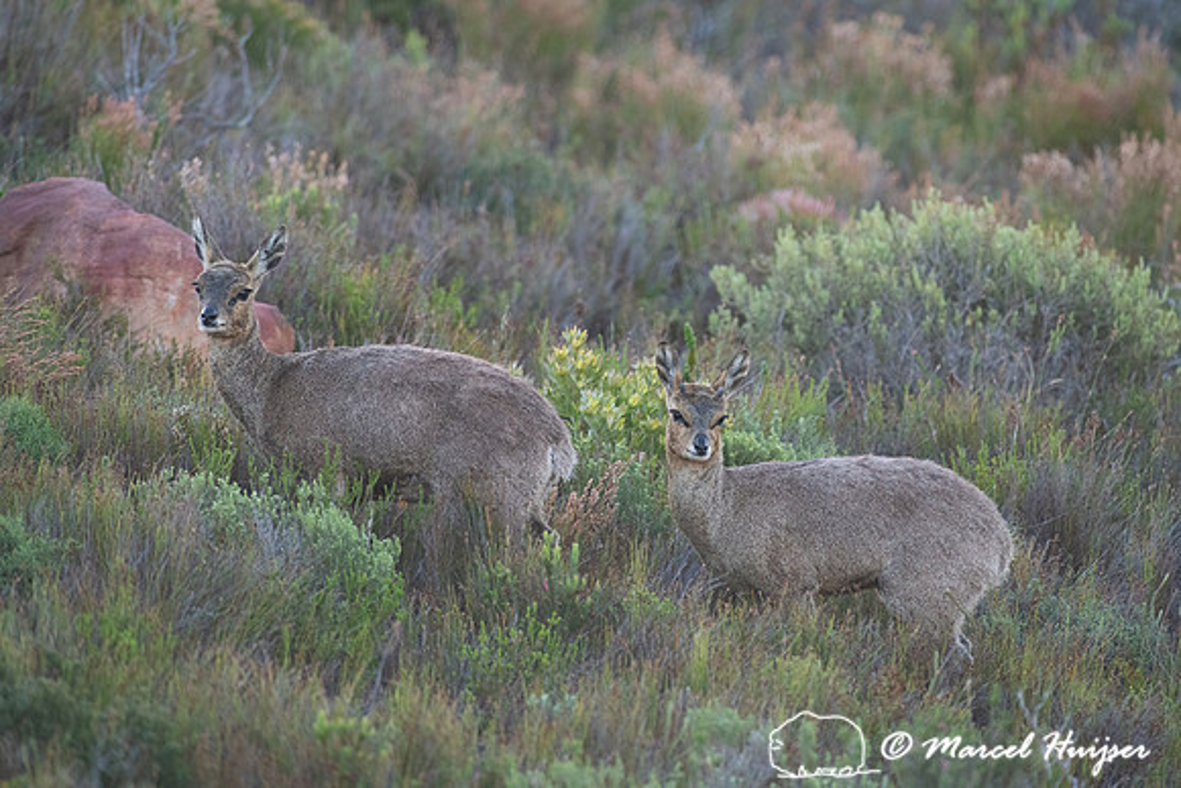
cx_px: 617
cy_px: 376
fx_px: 20571
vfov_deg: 2.2
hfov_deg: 3.3
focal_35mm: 627
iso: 2000
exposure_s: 1/200
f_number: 5.6
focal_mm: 600
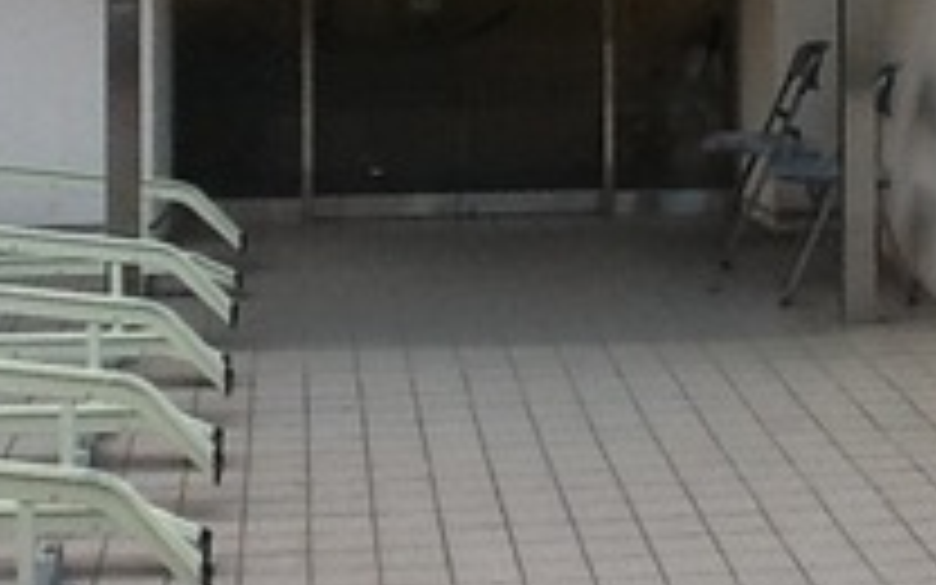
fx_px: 2627
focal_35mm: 103
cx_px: 724
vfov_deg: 12.4
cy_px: -115
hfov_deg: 20.0
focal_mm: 2.03
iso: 50
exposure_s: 1/60
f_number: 2.4
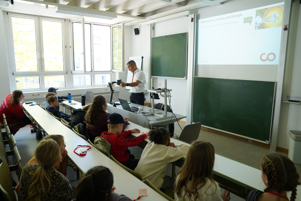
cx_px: 150
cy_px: 100
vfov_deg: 51.3
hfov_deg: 71.5
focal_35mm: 25
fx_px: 209
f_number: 5
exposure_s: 1/125
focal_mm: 25
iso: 1600
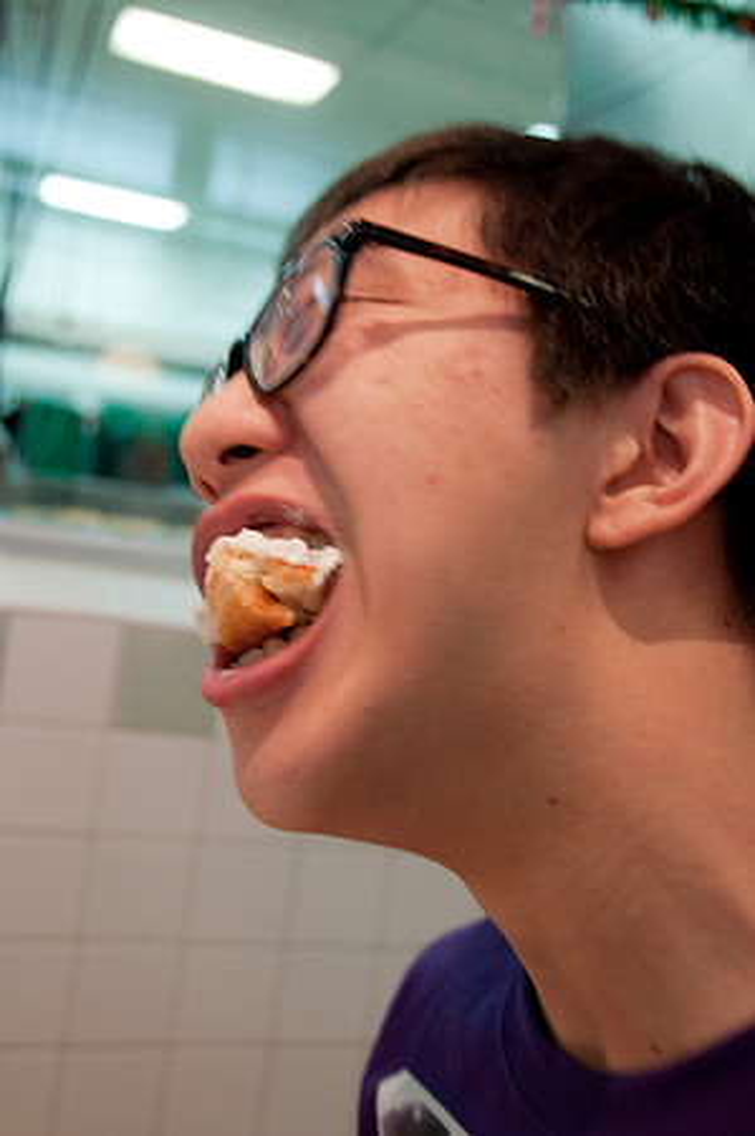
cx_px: 378
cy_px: 568
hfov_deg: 32.9
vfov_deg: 48.0
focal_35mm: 40
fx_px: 1277
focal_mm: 27
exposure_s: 1/20
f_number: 4
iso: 220
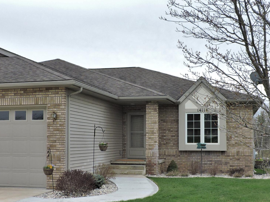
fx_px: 382
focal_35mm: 49
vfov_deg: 29.5
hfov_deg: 38.9
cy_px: 129
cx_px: 138
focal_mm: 4.3
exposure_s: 1/1000
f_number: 3
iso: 100
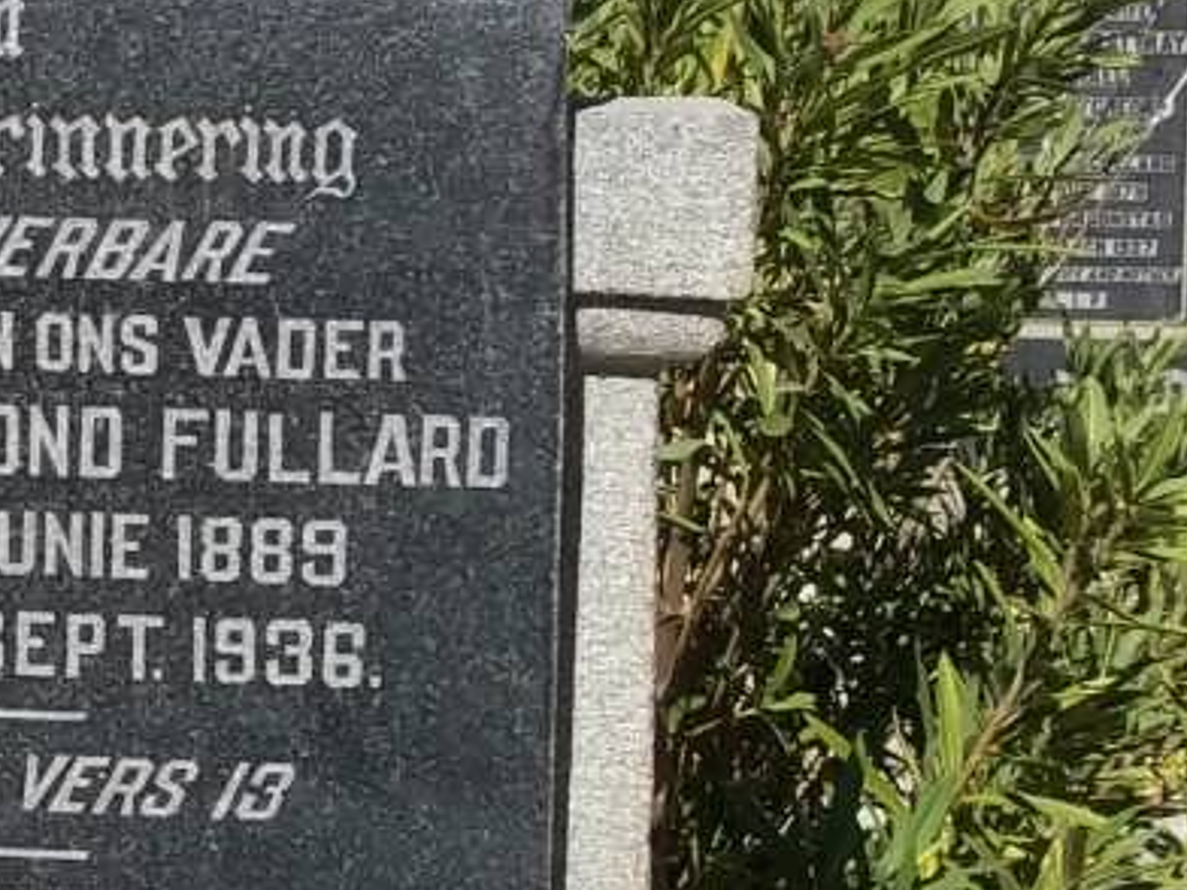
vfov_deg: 15.0
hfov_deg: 19.2
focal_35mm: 98
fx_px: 3360
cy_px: 230
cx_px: -121
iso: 80
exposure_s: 1/500
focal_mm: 5.7
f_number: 5.5
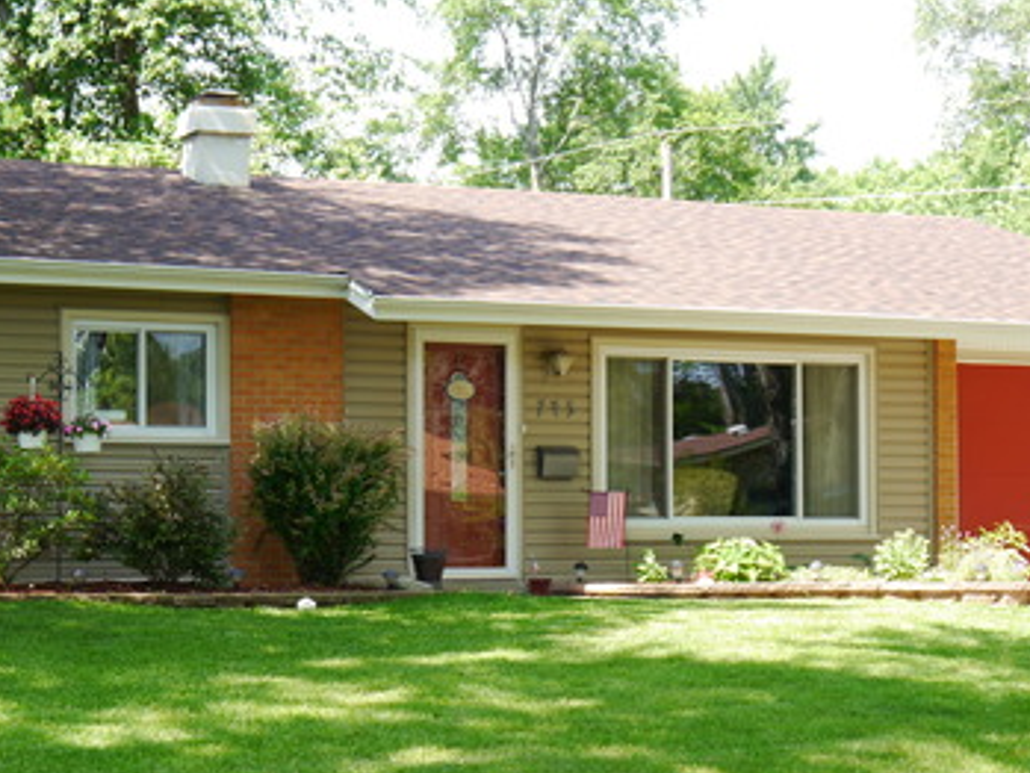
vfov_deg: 19.0
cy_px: 587
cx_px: 254
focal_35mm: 77
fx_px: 2292
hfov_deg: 25.0
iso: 160
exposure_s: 1/100
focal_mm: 21
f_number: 5
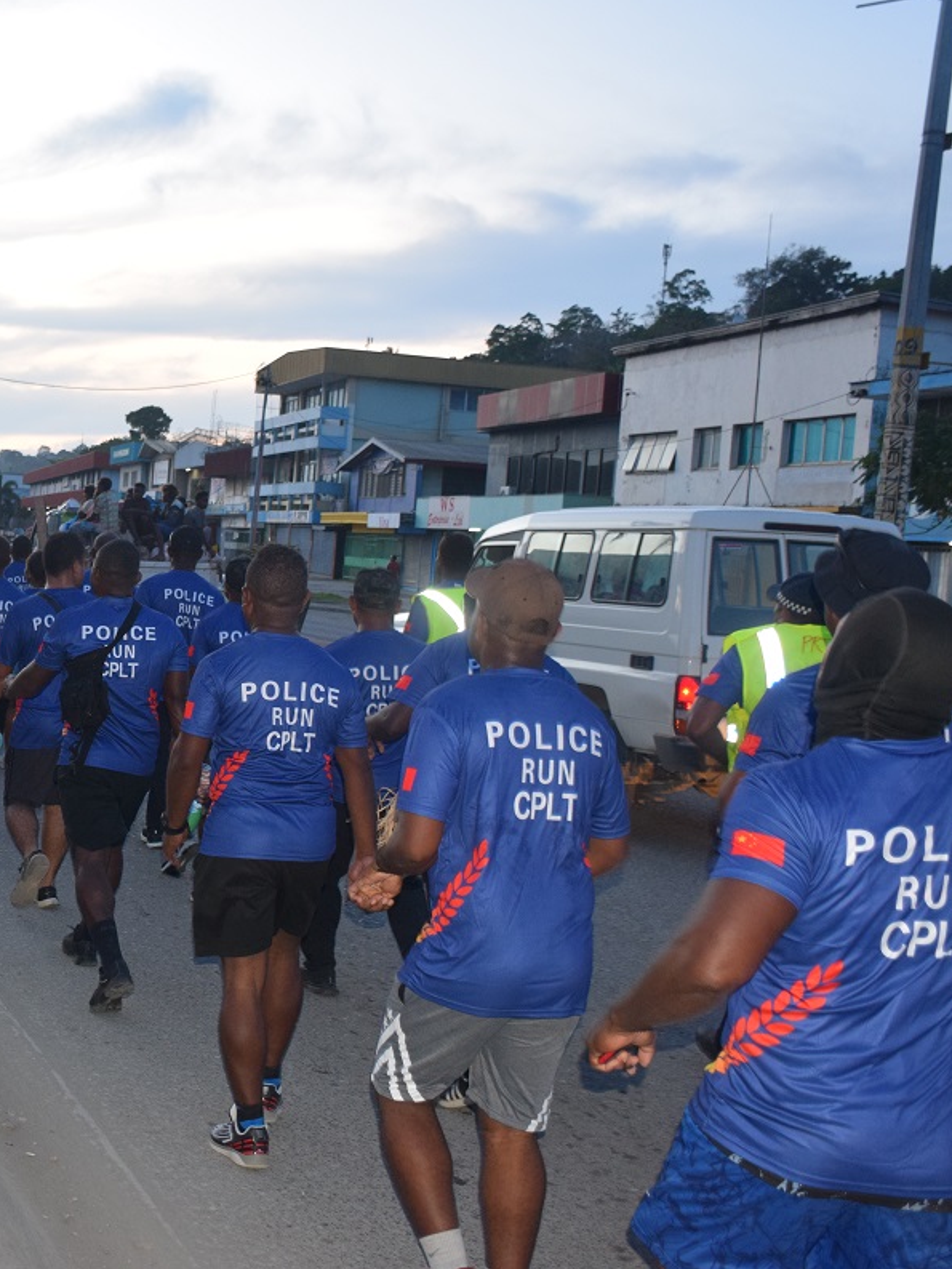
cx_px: 29
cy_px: 630
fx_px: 1760
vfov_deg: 39.7
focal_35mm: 48
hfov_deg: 28.6
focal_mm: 22
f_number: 4.5
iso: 800
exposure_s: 1/80
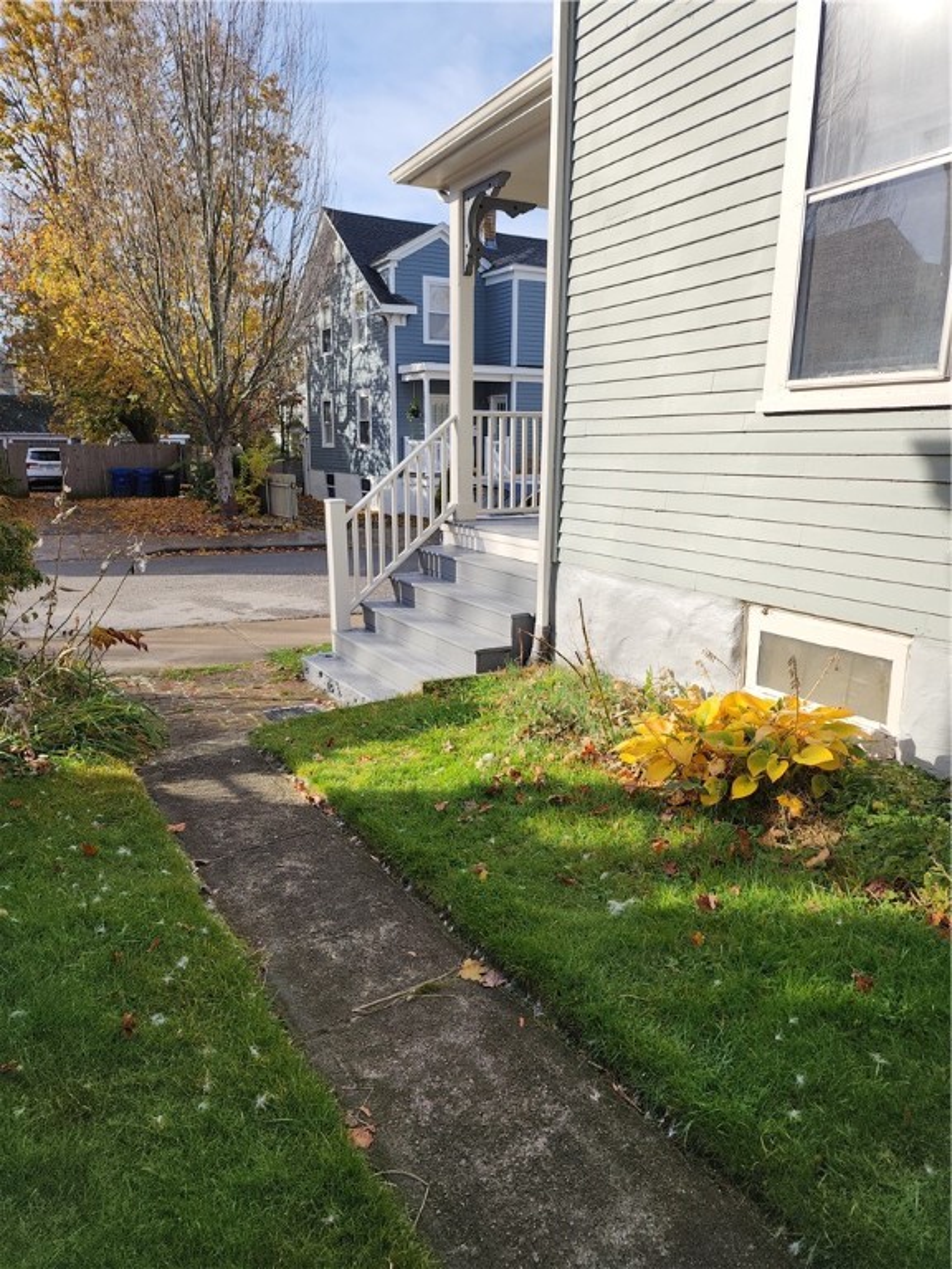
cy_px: 634
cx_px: 476
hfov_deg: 58.9
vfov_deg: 73.9
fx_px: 843
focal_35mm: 23
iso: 12
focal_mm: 6.4
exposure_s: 1/717
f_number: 1.8
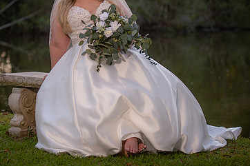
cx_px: 106
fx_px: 888
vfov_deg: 10.7
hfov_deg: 16.0
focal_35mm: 128
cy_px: 55
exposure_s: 1/200
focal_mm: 80
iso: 80
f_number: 2.8
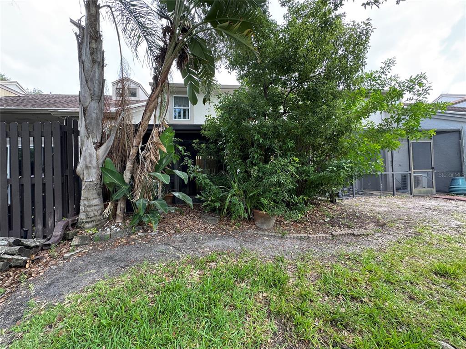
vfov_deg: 85.7
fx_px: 188
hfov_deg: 102.1
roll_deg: -0.2
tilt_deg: +2.2
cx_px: 233
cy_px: 174
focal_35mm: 14
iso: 64
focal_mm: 2.22
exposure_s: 1/99
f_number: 2.2
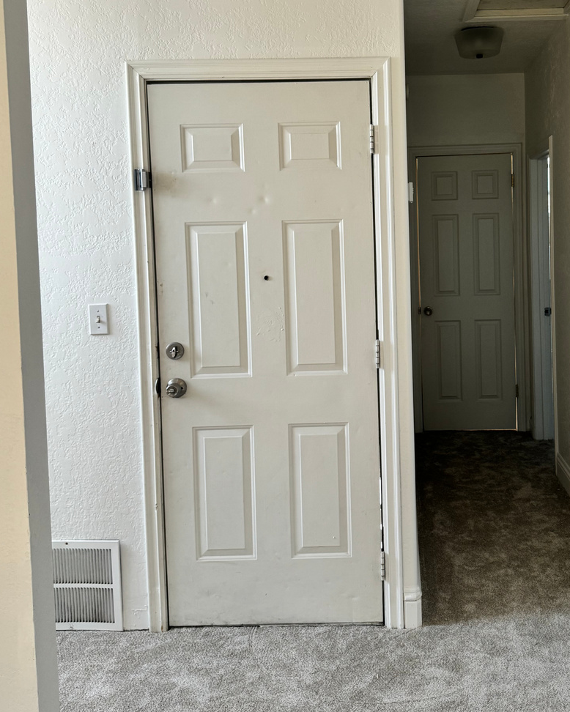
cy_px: 281
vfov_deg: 48.7
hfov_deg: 39.5
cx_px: 399
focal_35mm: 37
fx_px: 780
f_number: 1.78
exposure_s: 1/121
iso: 125
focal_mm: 6.76
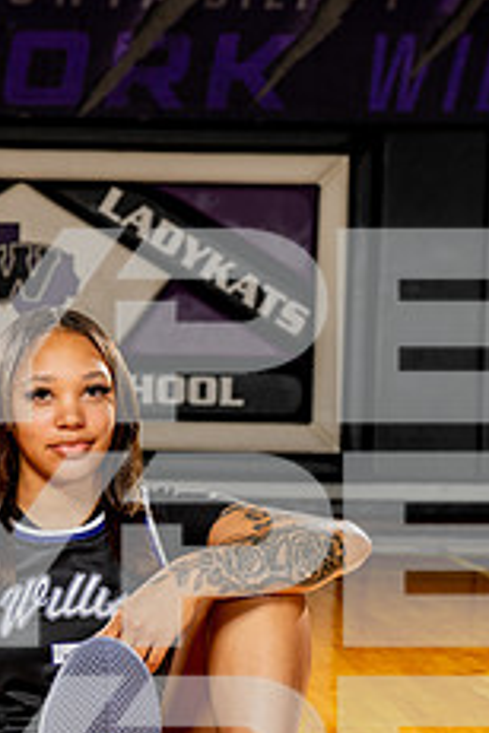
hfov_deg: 12.7
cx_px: 86
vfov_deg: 19.0
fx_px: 2180
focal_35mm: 107
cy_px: 552
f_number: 5.6
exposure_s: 1/250
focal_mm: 55
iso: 320
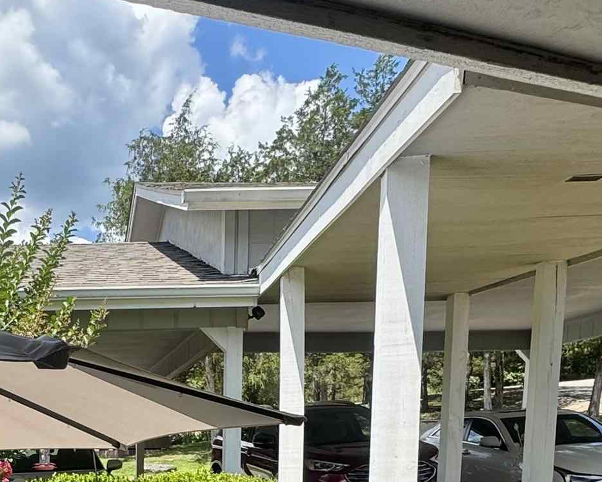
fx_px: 802
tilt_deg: -9.7
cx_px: 46
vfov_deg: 29.0
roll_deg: -0.6
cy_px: 574
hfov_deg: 38.0
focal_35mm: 45
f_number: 2.2
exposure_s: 1/771
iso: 50
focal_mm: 2.22
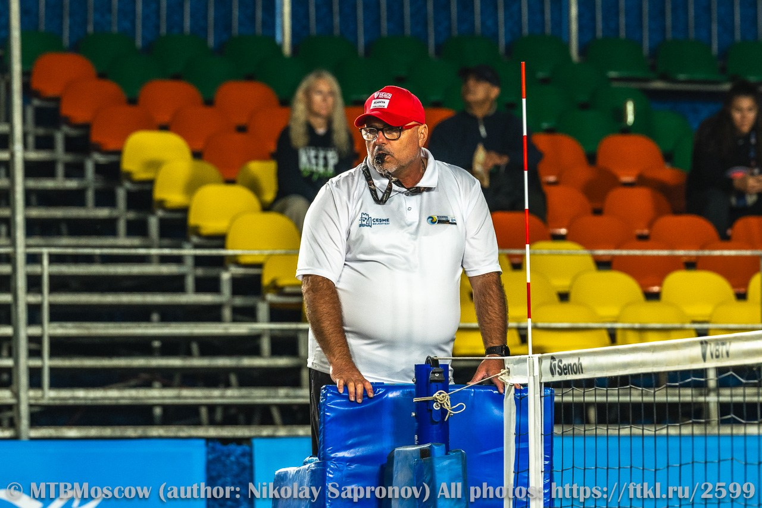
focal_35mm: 300
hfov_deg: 6.9
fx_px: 6349
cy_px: 254
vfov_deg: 4.6
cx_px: 381
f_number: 5
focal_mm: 200
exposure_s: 1/640
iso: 1250
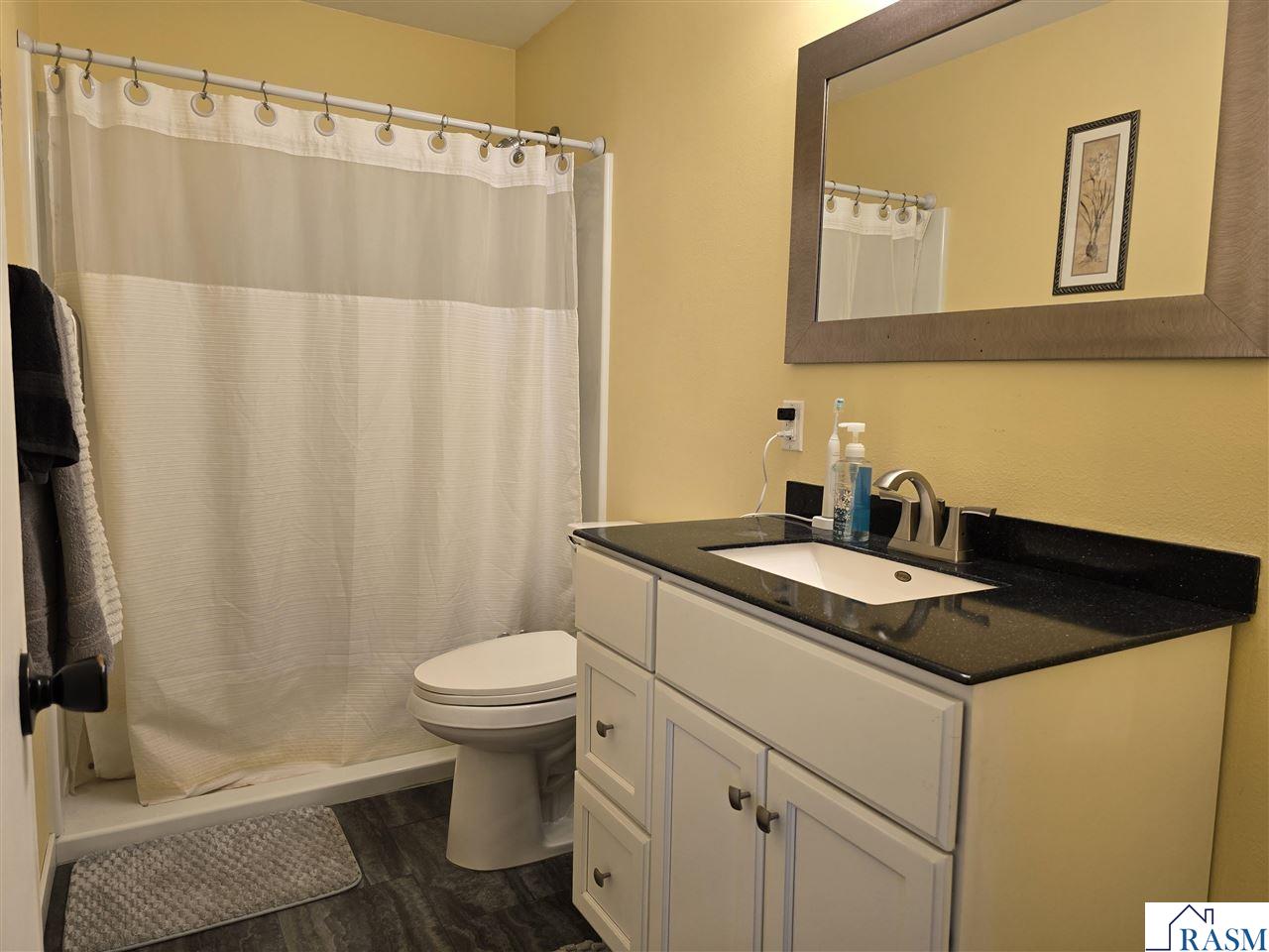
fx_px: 843
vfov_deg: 58.9
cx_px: 634
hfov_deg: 73.9
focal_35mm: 23
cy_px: 476
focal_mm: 6.3
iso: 80
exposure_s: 1/120
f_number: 1.7
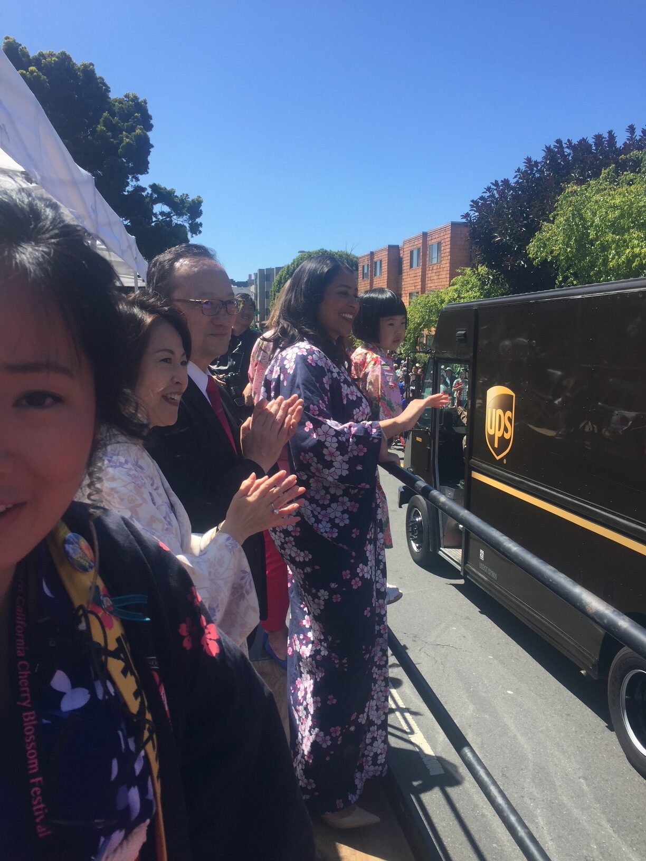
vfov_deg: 61.7
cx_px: 323
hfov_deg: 48.2
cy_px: 430
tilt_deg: -8.5
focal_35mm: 29
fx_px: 722
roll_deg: +0.6
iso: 32
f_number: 2.2
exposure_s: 1/1364
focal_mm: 4.15
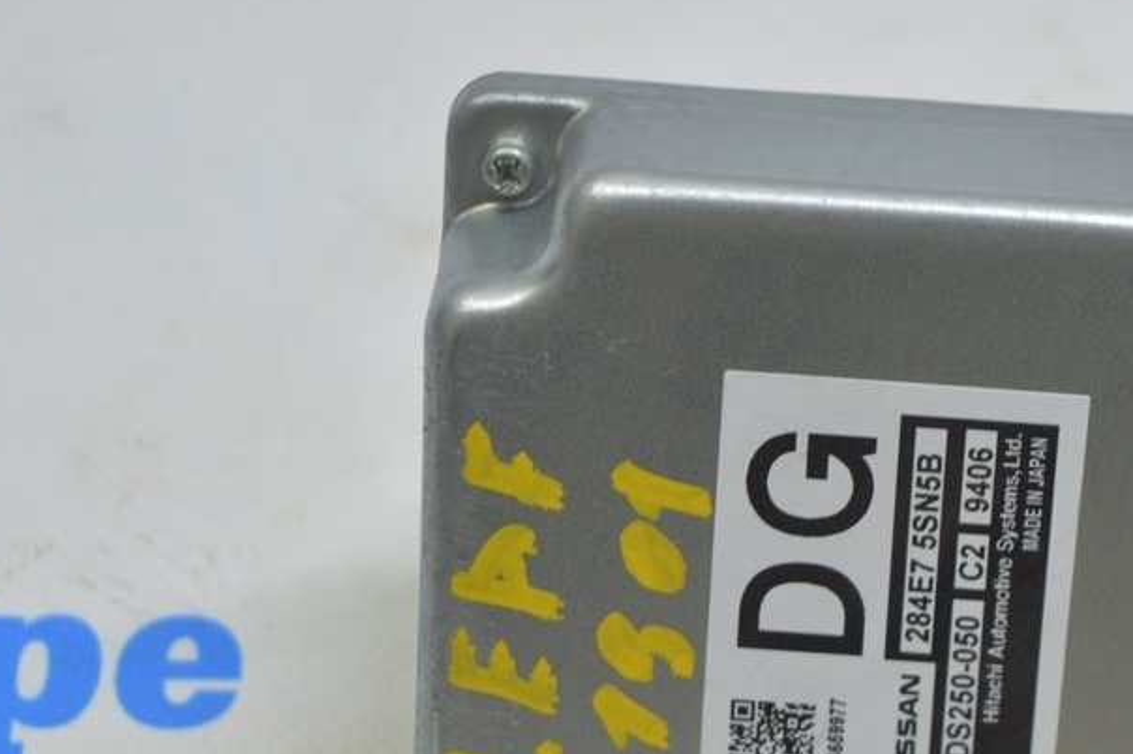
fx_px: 4399
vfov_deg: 9.8
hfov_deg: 14.6
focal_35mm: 140
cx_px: 788
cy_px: 597
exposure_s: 1/25
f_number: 5.6
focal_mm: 55
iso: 400
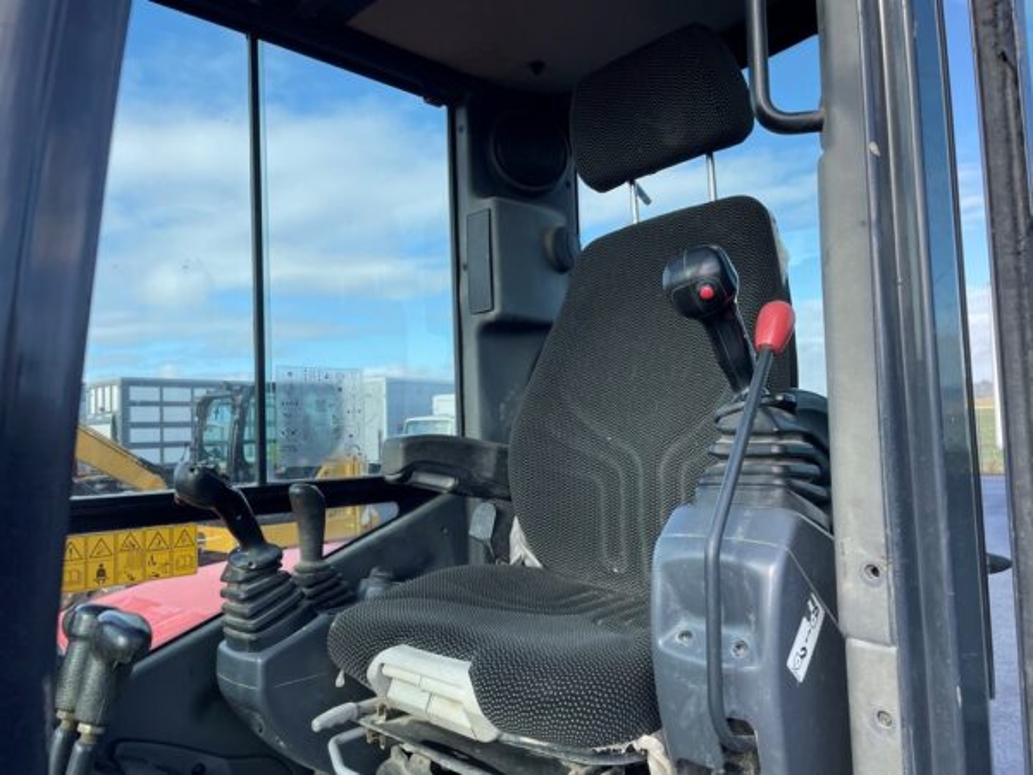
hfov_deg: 67.3
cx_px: 516
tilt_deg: +6.2
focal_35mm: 26
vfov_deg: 53.1
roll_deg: +3.6
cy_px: 388
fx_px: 776
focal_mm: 4.2
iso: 32
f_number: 1.6
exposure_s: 1/1147
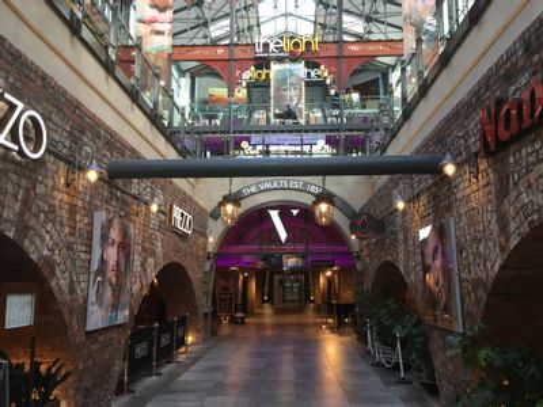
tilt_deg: +11.2
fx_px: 455
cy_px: 204
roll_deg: +1.3
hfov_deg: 61.7
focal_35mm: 29
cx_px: 272
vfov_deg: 48.2
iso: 40
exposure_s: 1/33
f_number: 2.2
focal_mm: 4.15
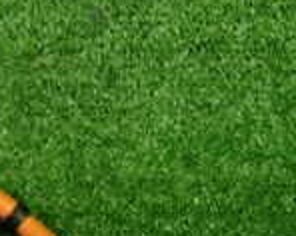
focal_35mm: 119
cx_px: 70
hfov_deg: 16.1
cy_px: 440
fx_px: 1041
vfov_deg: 11.8
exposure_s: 1/60
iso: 200
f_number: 2.3
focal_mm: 5.4
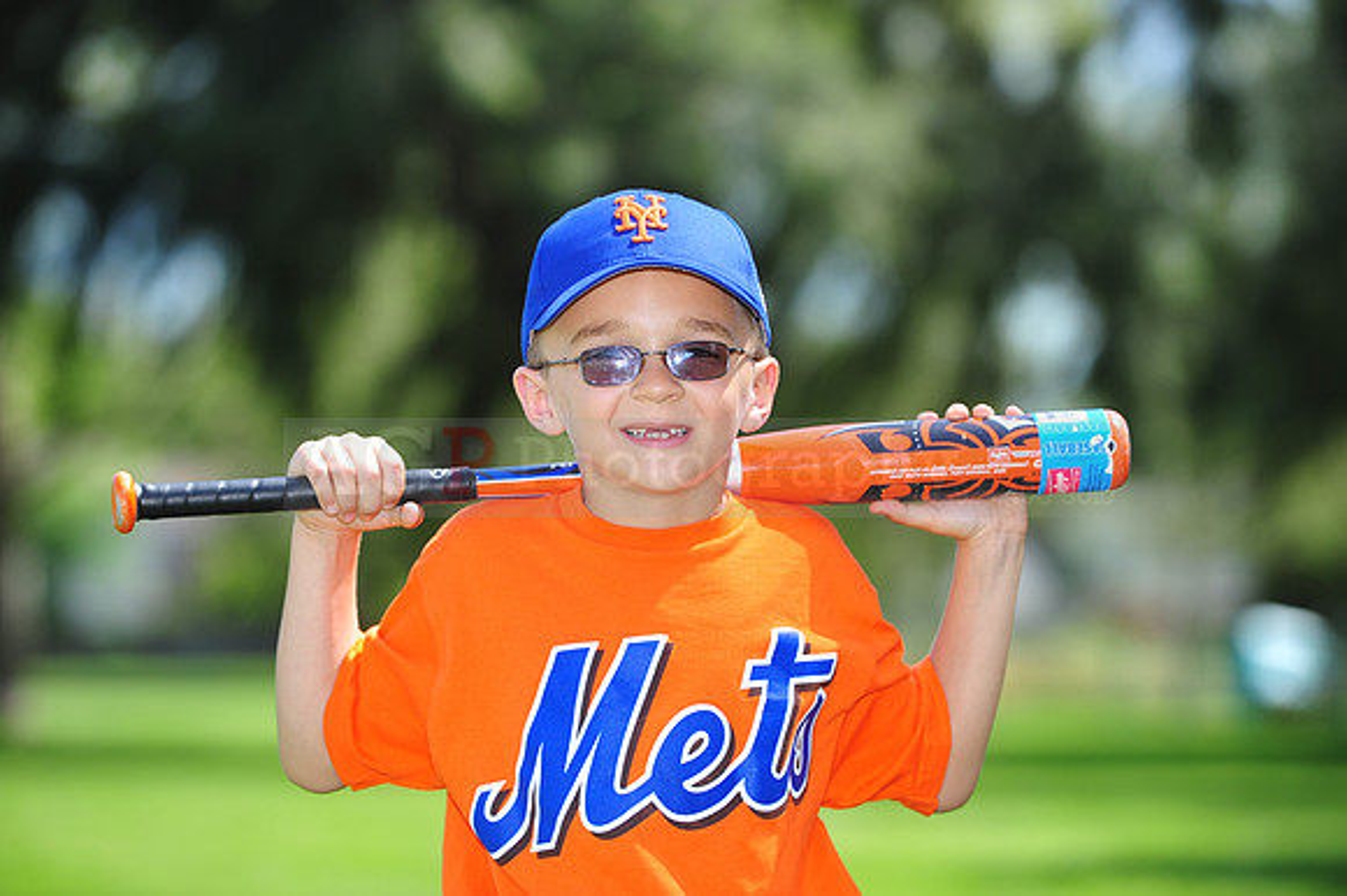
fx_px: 6170
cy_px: 448
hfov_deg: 12.5
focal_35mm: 165
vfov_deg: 8.3
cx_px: 674
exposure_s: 1/500
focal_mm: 165
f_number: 4.5
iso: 200
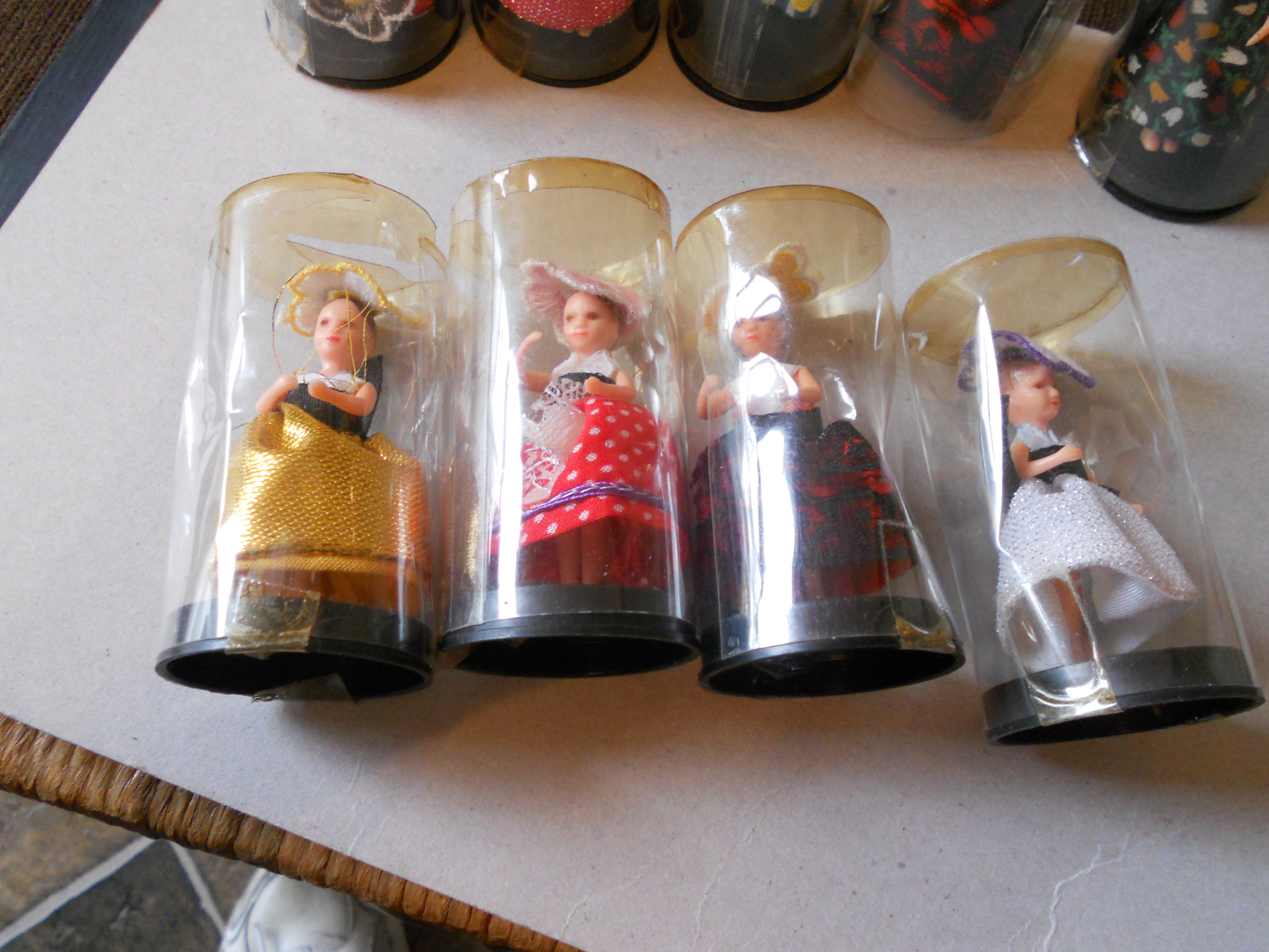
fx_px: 1173
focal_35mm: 32
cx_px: 634
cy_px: 476
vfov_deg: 44.2
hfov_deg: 56.8
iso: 400
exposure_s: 1/30
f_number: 3.5
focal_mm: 5.8
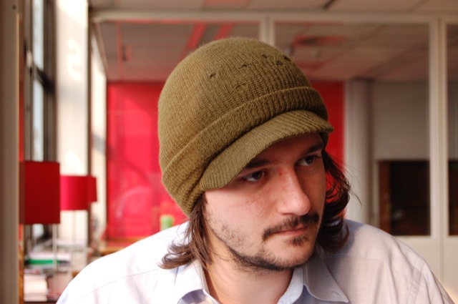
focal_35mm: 82
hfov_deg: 24.6
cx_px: 229
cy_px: 152
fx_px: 1048
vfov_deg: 16.5
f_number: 6.3
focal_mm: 55
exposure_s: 1/160
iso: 800
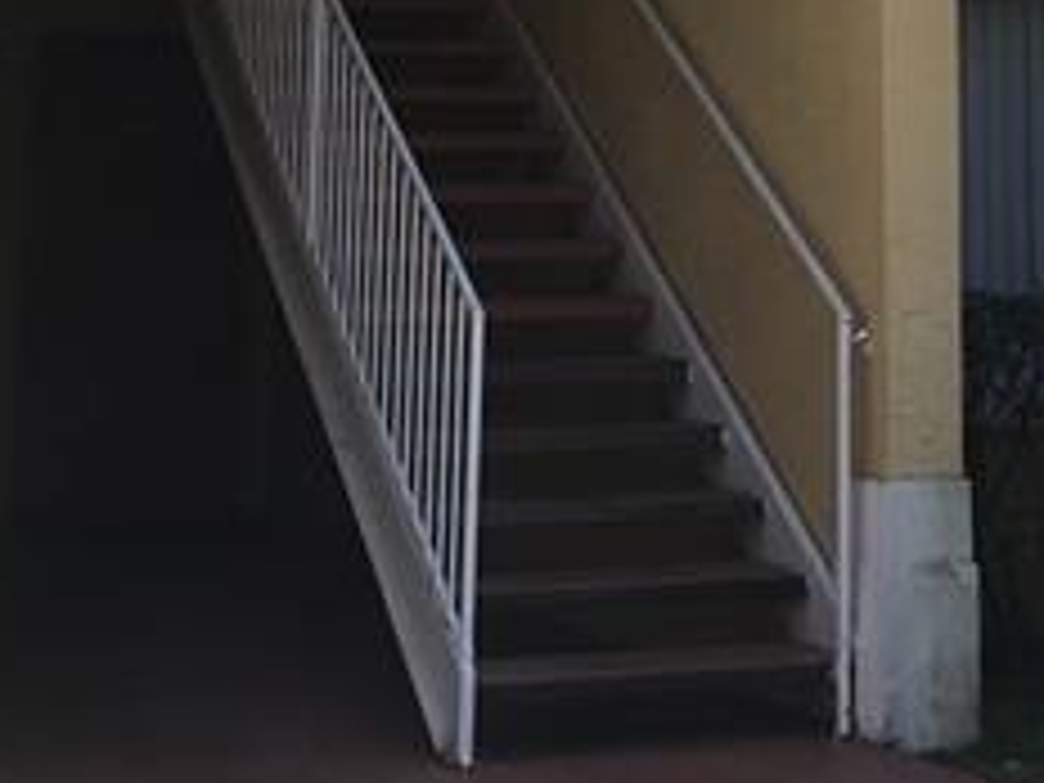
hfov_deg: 19.5
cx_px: 806
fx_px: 3016
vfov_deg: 14.0
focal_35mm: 100
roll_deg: +1.2
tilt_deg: +10.7
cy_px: -356
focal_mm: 4.15
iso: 25
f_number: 2.2
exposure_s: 1/430
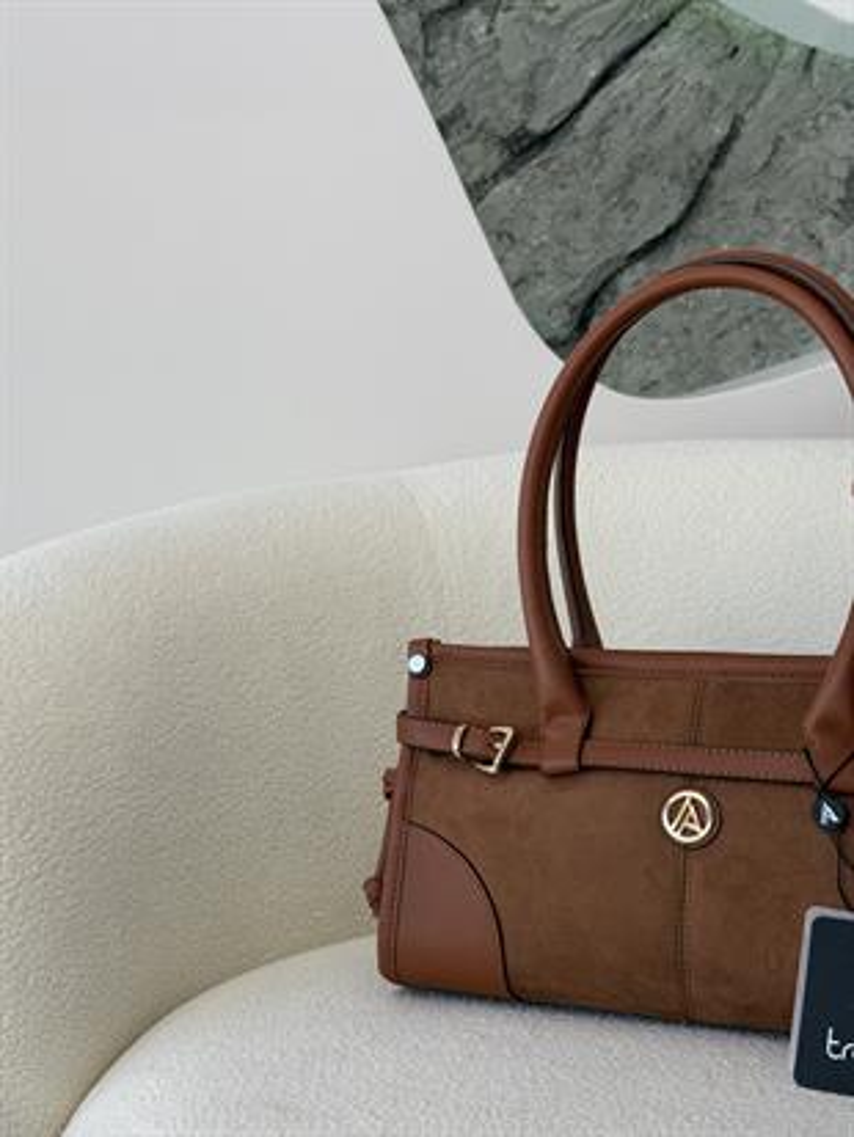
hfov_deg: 30.3
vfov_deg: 39.6
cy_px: 568
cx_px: 427
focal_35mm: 48
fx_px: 1578
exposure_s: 1/566
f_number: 1.78
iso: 80
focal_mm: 6.76
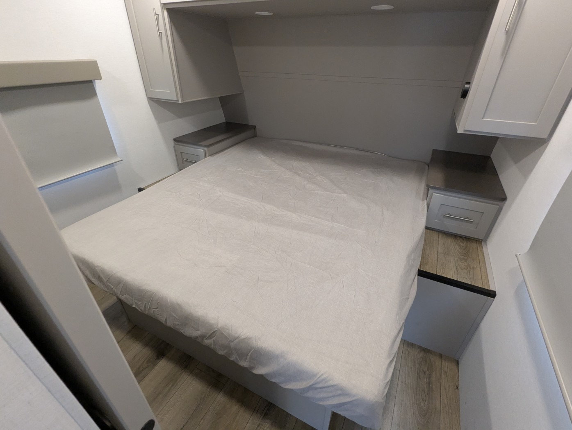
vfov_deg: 78.2
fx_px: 265
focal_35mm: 16
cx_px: 286
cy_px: 215
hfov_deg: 94.4
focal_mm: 2.35
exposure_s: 1/70.5
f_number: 2.2
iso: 445
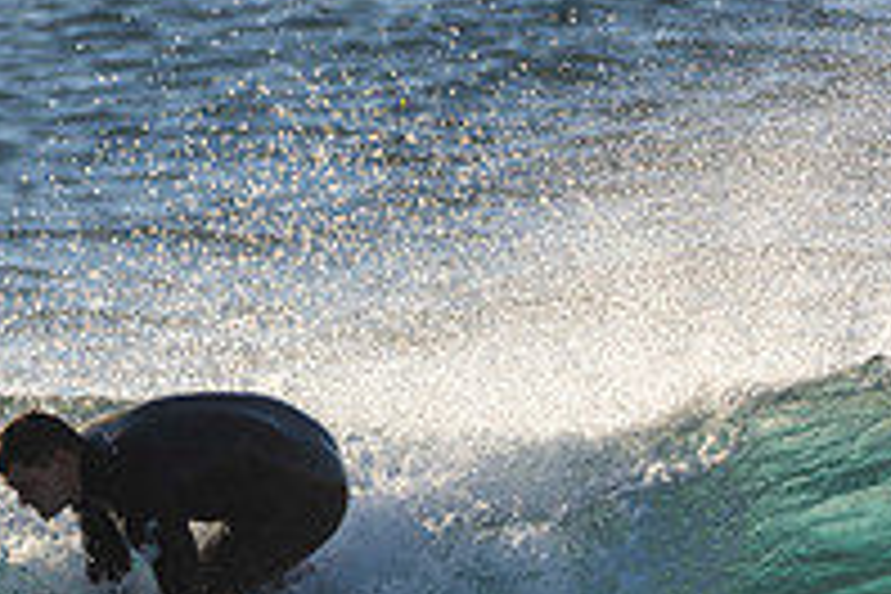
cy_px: 623
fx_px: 54446
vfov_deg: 0.6
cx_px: 207
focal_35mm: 2200
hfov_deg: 0.9
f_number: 6.3
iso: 125
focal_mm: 500
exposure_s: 1/400
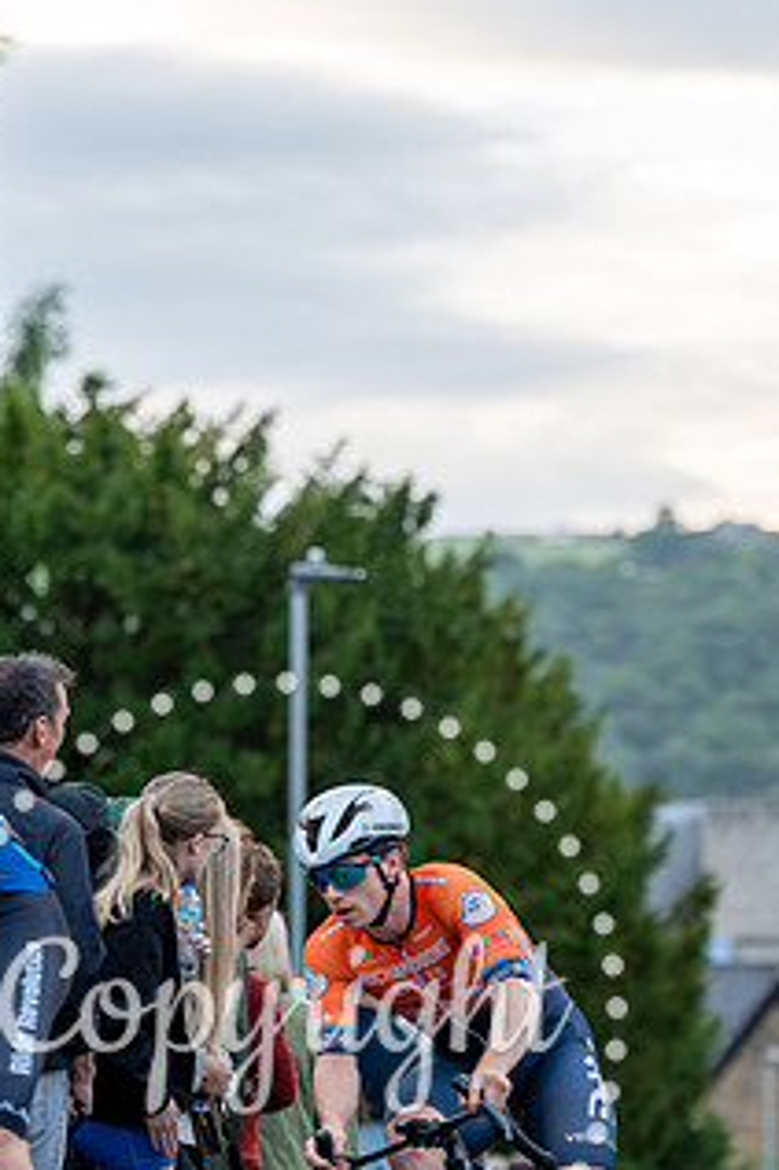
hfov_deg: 8.1
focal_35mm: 169
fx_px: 5491
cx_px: 351
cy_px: 705
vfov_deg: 12.2
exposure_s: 1/640
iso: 1000
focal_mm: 119
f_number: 3.2
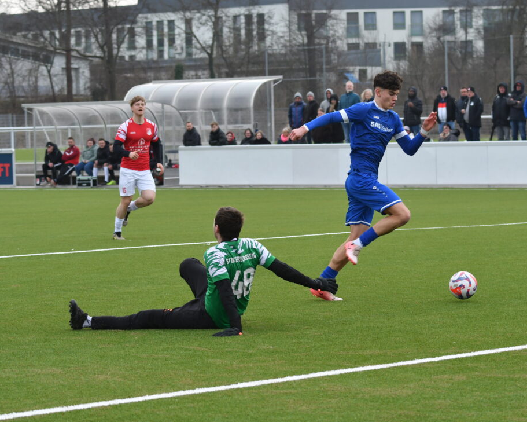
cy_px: 199
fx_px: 2449
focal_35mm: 157
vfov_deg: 9.8
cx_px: 309
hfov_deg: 12.3
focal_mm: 85
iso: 400
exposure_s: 1/1250
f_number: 4.5
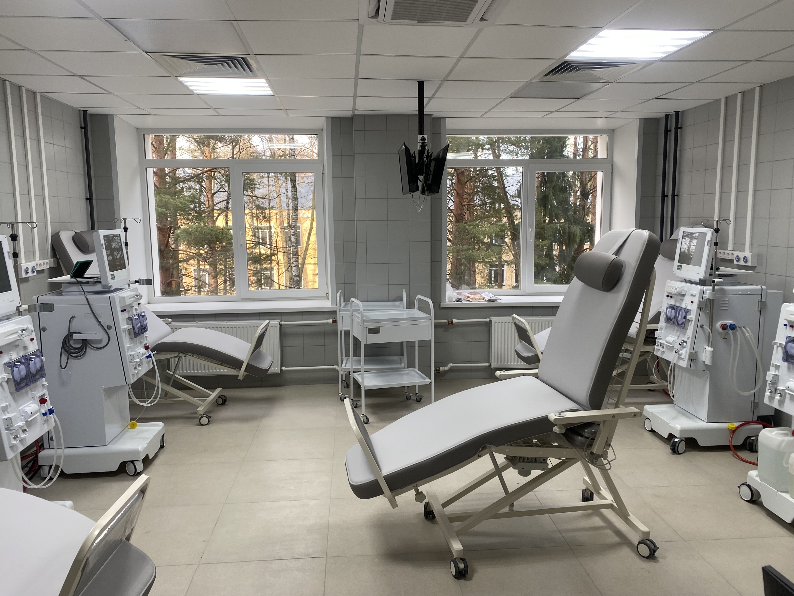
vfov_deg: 53.1
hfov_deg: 67.3
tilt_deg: -7.7
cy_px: 298
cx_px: 397
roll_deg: -0.3
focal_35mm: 26
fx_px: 596
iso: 80
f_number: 1.8
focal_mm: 4.25
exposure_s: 1/100
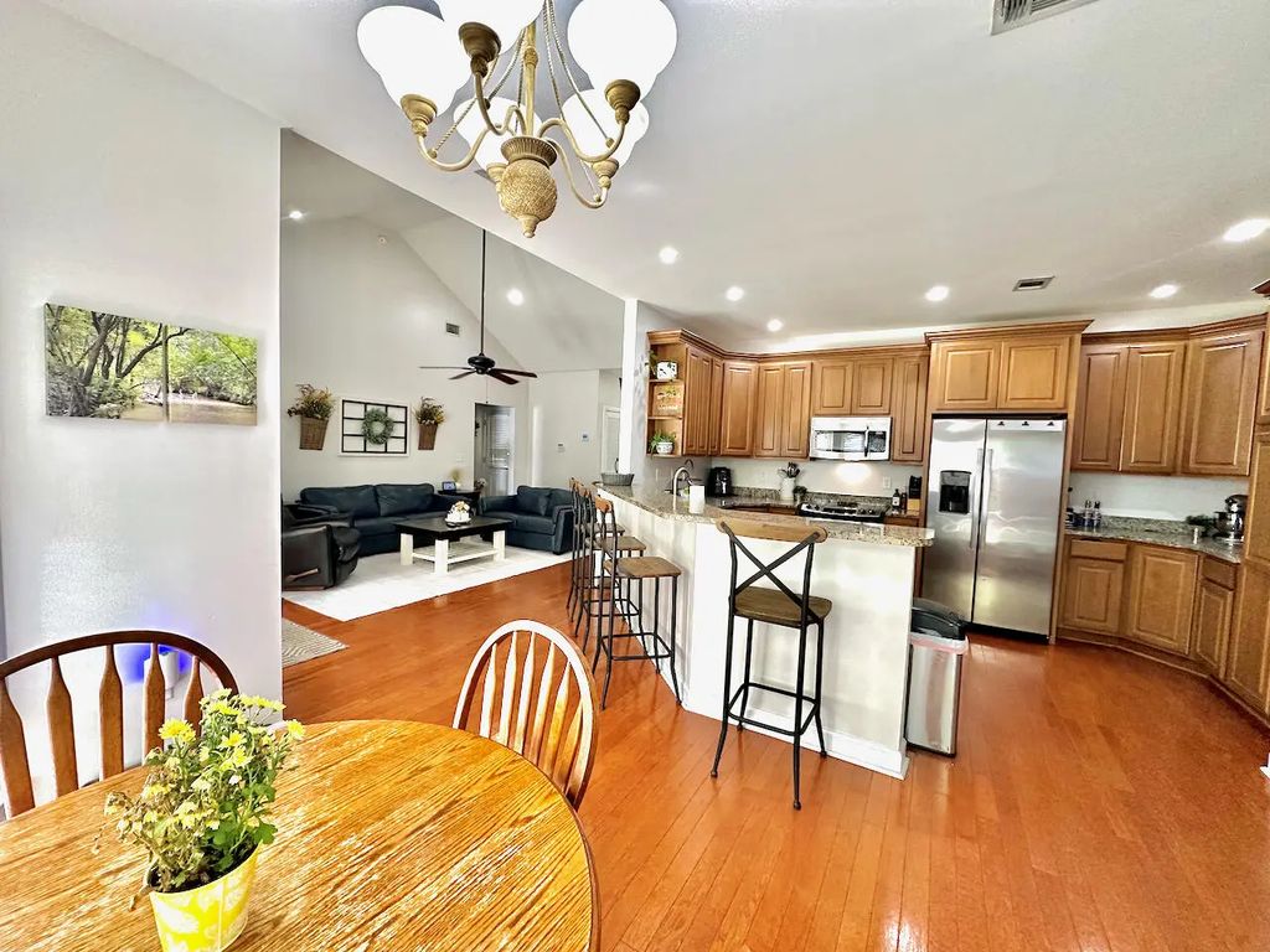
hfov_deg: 102.1
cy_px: 476
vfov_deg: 85.7
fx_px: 514
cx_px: 635
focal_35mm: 14
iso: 250
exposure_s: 1/120
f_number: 2.2
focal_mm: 2.22
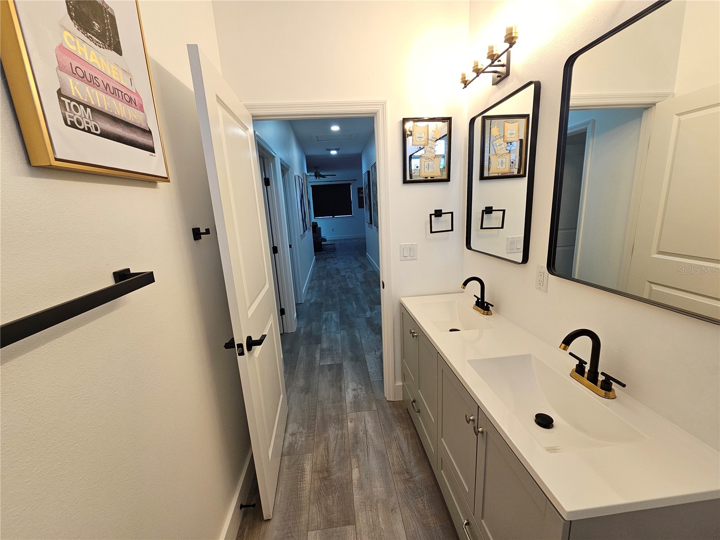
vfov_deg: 89.9
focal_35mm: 13
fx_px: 270
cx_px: 360
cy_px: 270
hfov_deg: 106.2
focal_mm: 2.2
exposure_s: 1/120
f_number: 2.2
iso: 80
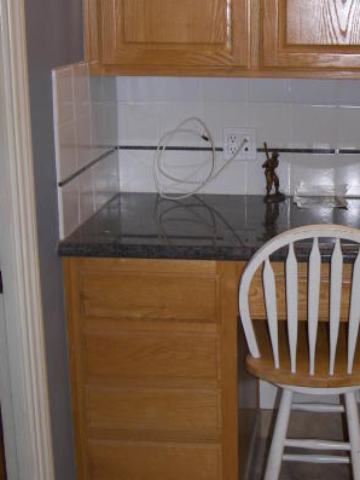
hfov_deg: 23.8
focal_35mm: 60
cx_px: 321
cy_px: 195
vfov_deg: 32.1
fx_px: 832
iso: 50
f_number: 3.2
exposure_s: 1/30
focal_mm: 6.5
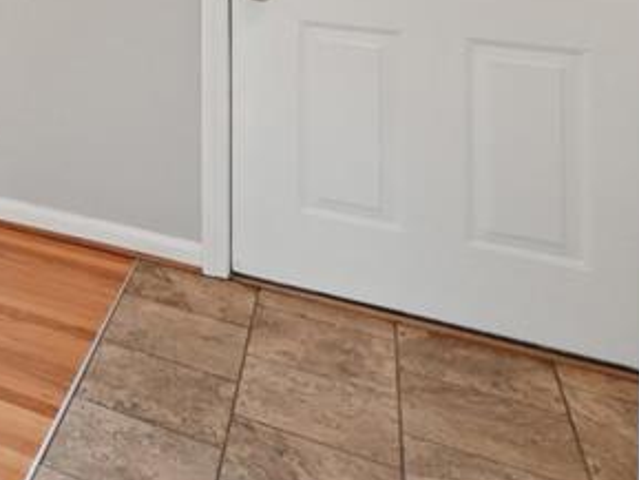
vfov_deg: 24.2
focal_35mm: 51
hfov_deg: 24.2
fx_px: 942
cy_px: -181
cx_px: -425
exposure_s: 1/30
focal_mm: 10
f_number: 8
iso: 500
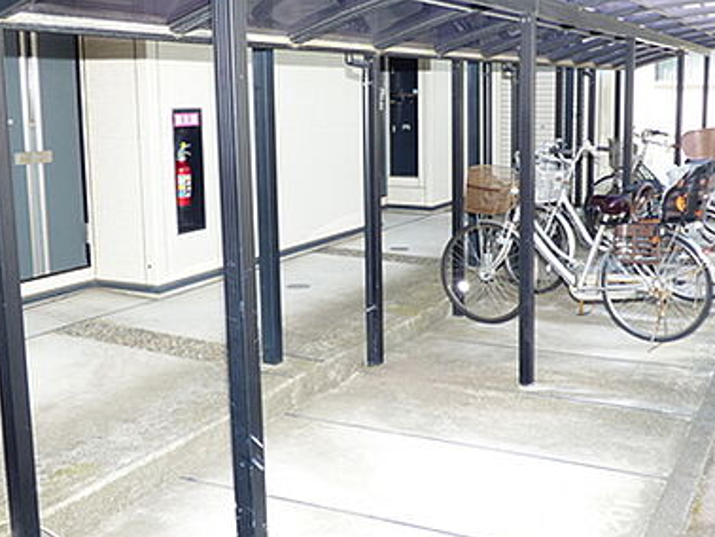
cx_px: 418
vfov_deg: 32.8
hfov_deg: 42.8
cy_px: 225
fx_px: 909
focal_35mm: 44
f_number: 3.1
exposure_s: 1/320
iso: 100
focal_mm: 4.61
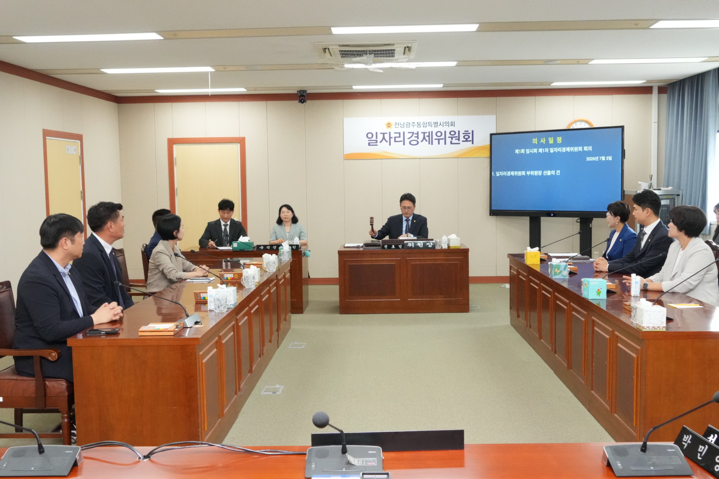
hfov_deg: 53.1
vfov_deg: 36.9
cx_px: 360
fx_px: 719
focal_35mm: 36
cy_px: 240
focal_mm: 24
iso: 6400
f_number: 7.1
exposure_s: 1/200
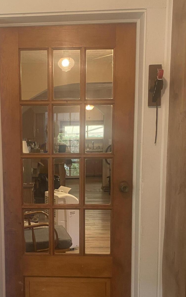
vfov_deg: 43.1
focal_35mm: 46
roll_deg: +1.5
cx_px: 31
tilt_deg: -8.7
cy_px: 190
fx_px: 373
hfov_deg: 27.3
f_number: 1.8
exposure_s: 1/60
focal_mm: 4.25
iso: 125
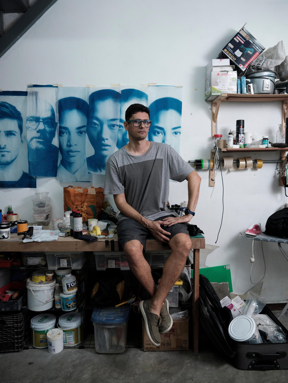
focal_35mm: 28
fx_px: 311
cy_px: 192
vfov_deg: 63.4
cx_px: 144
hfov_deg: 49.7
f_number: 4.5
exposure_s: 1/100
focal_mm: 35
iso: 3200
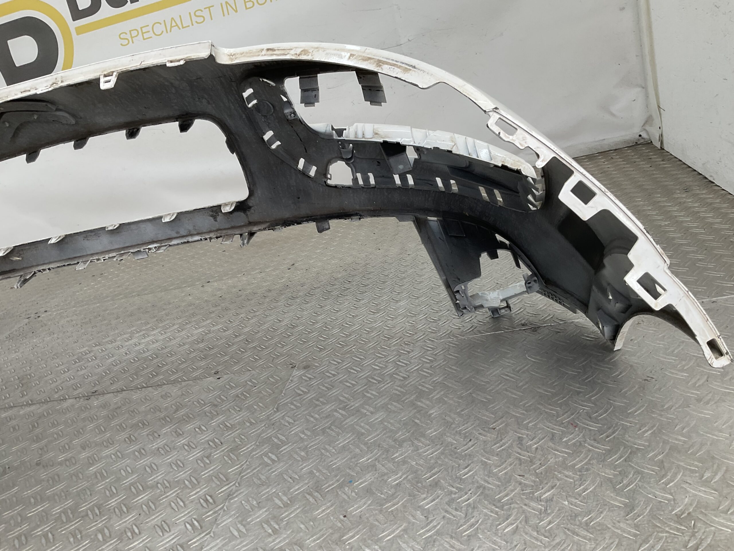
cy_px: 276
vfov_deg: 48.2
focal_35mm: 29
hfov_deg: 61.7
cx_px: 367
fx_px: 615
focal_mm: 3
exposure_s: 1/151
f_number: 1.8
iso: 16
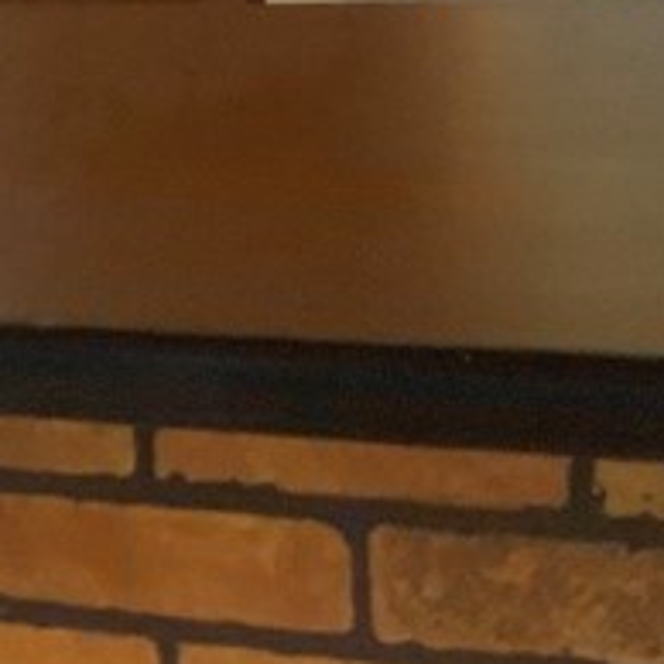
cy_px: 459
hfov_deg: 12.5
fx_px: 2930
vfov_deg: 12.9
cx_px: -246
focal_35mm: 135
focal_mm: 3
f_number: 1.8
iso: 200
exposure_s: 1/60
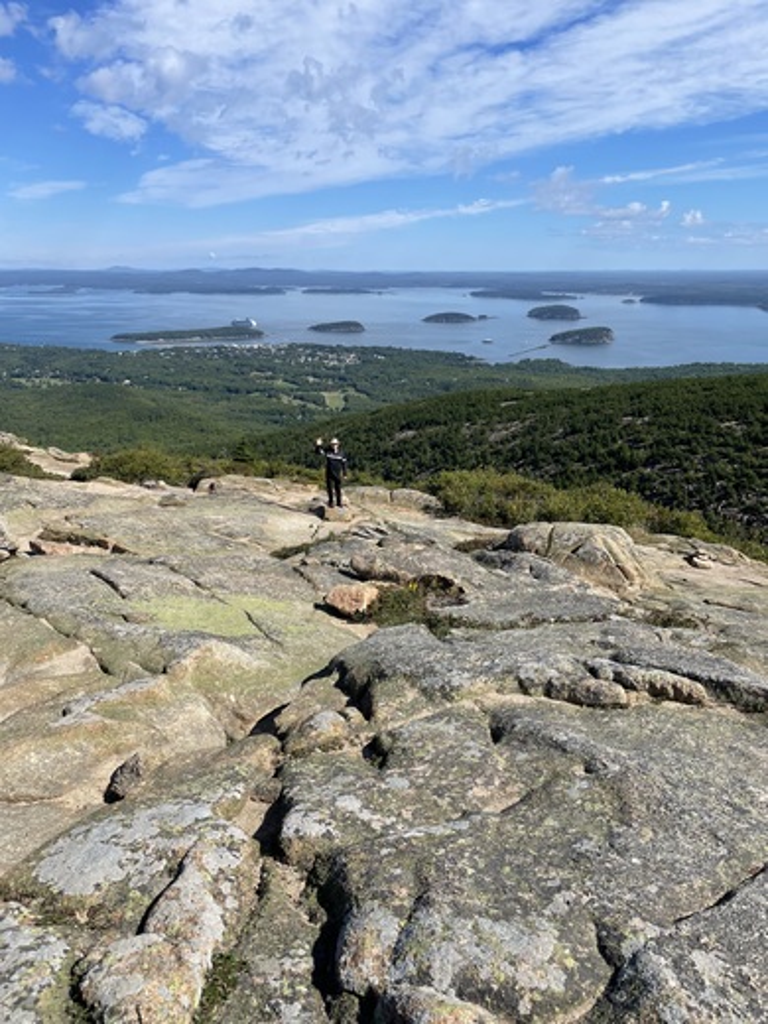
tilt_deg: -16.9
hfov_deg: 53.1
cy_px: 512
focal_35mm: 26
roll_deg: +0.5
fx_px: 769
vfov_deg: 67.3
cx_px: 384
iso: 32
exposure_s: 1/4292
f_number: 1.6
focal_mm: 4.2
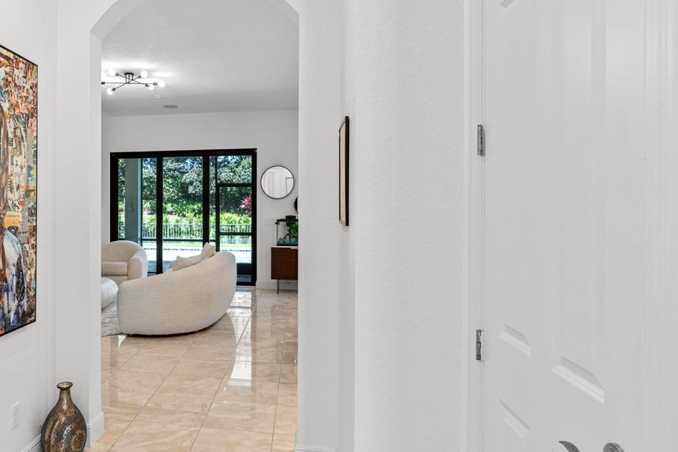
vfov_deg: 51.1
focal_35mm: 25
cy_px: 193
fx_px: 471
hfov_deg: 68.1
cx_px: 191
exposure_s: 1/2.5
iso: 400
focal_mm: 16
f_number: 8
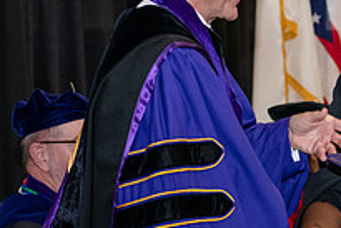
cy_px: 92
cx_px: 276
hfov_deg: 10.3
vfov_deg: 6.9
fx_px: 1877
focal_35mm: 198
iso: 2500
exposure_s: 1/200
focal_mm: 70
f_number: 5.6
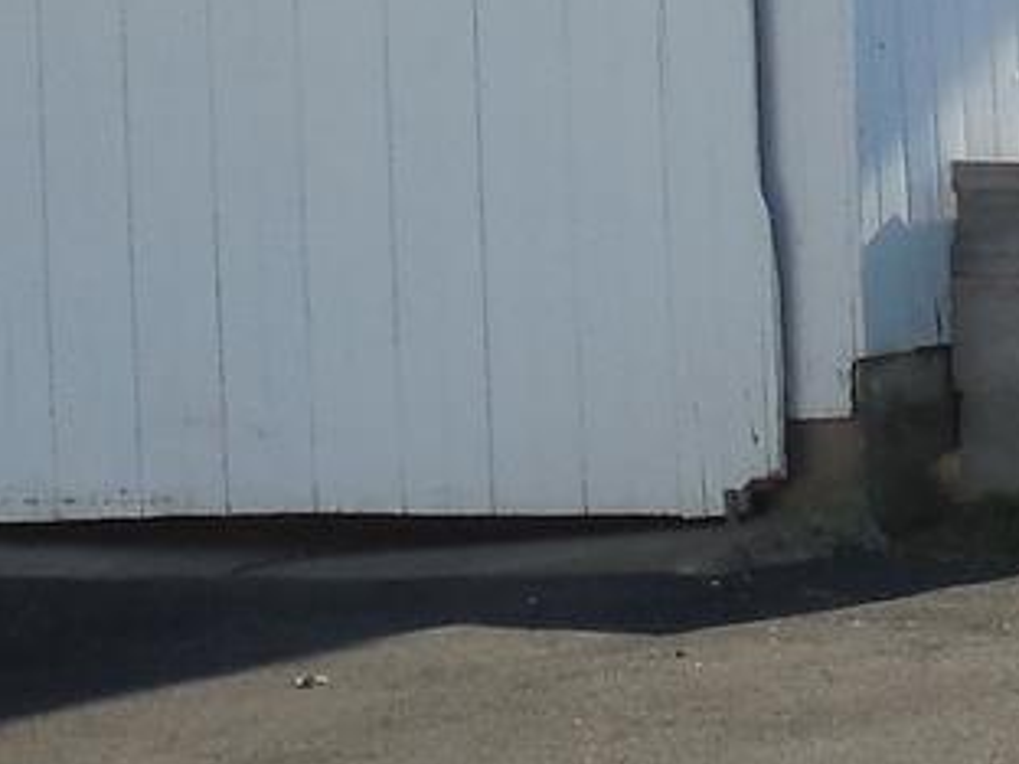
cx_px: 572
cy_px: -1061
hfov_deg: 7.0
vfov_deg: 5.1
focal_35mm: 282
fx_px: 8301
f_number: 3.9
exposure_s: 1/500
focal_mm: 7.8
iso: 125
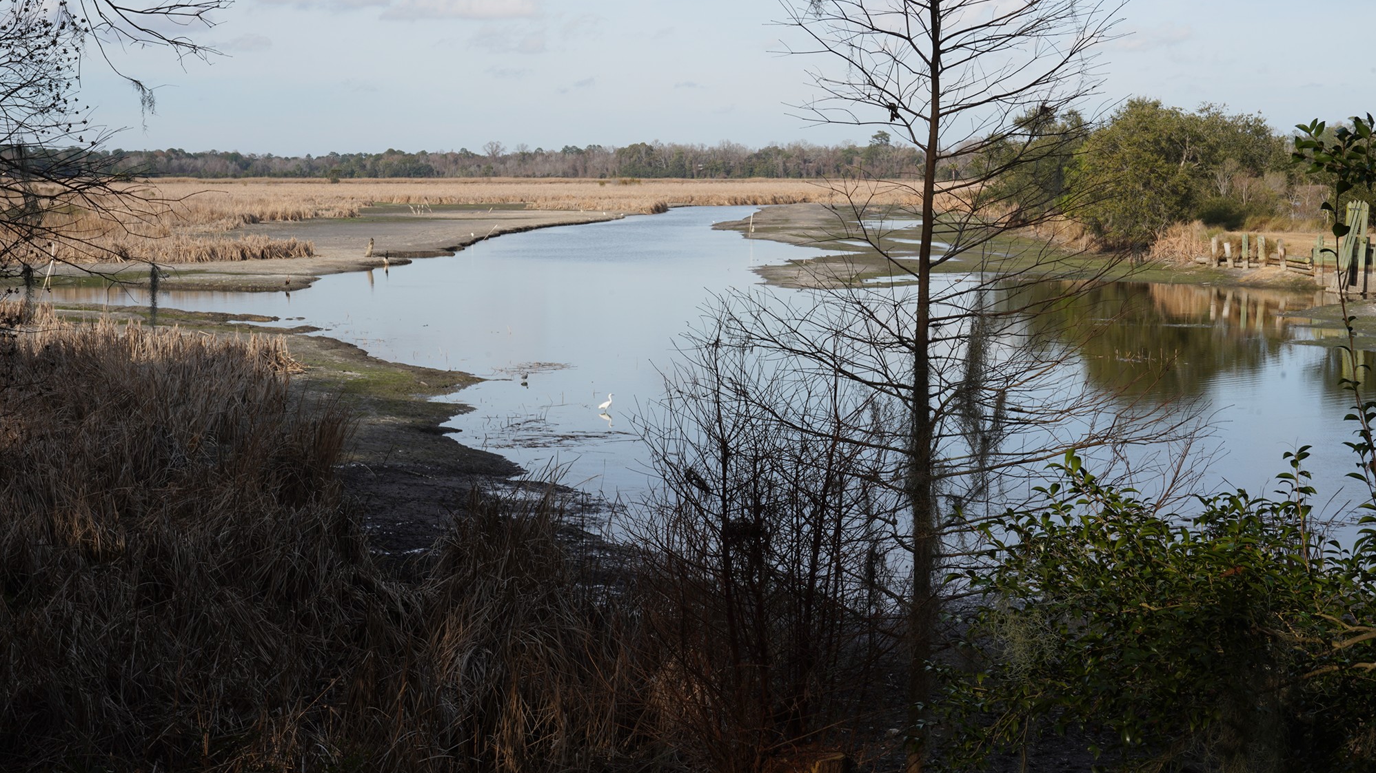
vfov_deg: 19.1
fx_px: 2298
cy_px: 367
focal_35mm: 63
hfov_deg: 33.3
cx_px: 689
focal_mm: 60
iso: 200
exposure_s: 1/100
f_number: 20
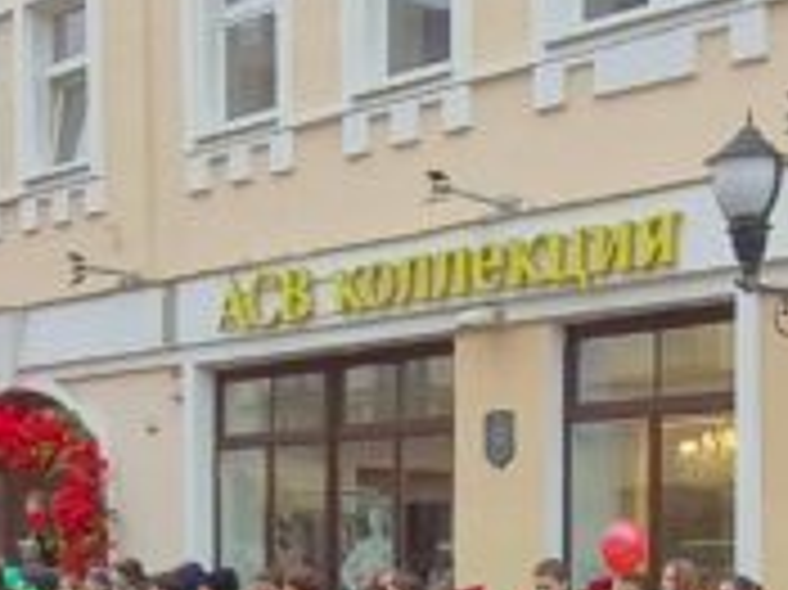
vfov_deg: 18.6
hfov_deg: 25.7
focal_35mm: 76
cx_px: 414
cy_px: 658
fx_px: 1729
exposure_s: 1/488
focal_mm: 1.74
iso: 64
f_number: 2.2
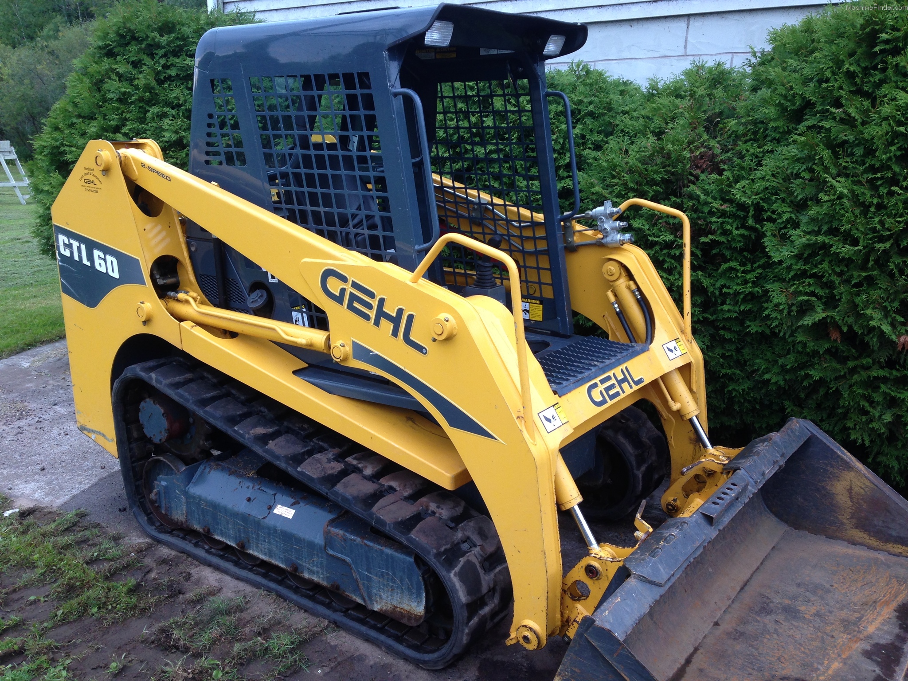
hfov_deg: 55.4
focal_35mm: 33
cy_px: 340
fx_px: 866
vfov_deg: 42.9
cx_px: 454
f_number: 2.4
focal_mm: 4.12
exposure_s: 1/176
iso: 50
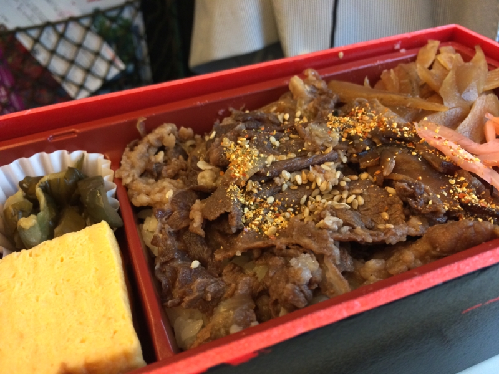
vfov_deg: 46.8
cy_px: 187
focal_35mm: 30
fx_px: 432
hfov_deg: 60.0
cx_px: 250
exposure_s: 1/30
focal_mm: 4.12
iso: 250
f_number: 2.2
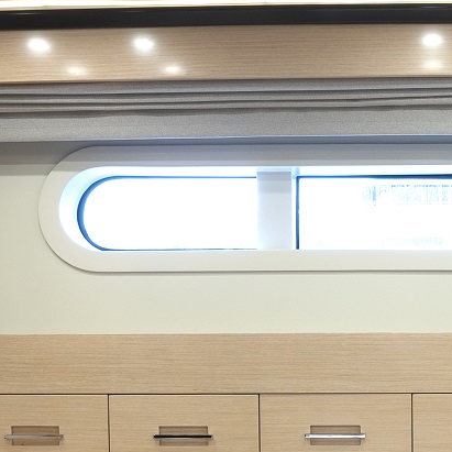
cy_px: 340
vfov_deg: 27.3
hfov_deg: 26.7
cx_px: 412
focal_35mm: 62
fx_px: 916
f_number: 7.1
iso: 200
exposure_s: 1/6
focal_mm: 10
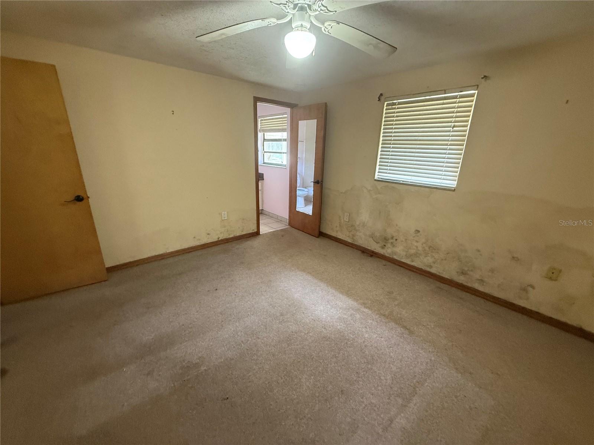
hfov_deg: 102.1
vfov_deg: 85.7
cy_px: 222
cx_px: 297
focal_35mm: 14
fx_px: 240
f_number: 2.2
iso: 500
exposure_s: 1/60
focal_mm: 2.22
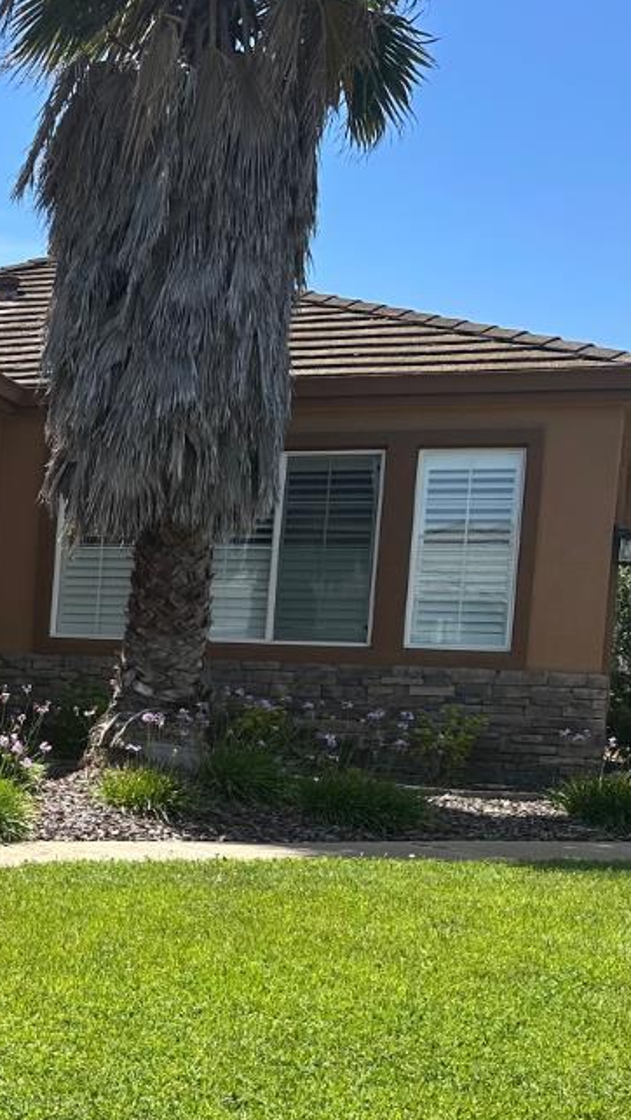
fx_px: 1813
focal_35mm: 61
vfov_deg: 33.9
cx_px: -333
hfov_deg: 17.6
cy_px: 773
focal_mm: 6.86
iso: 80
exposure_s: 1/2967
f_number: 1.78
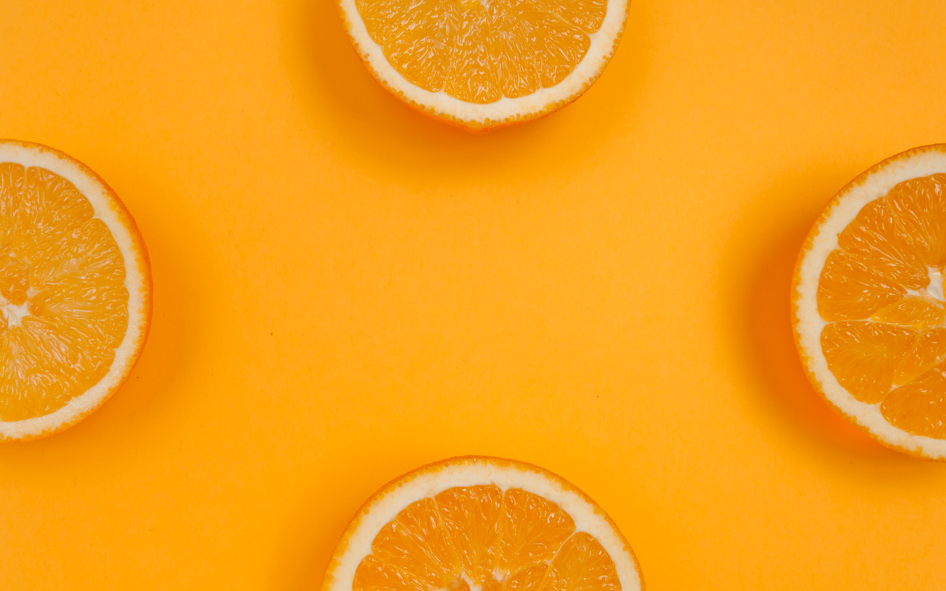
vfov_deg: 24.2
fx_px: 1380
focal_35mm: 54
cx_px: 473
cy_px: 292
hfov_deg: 37.9
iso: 250
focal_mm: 35
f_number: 11
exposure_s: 1/160
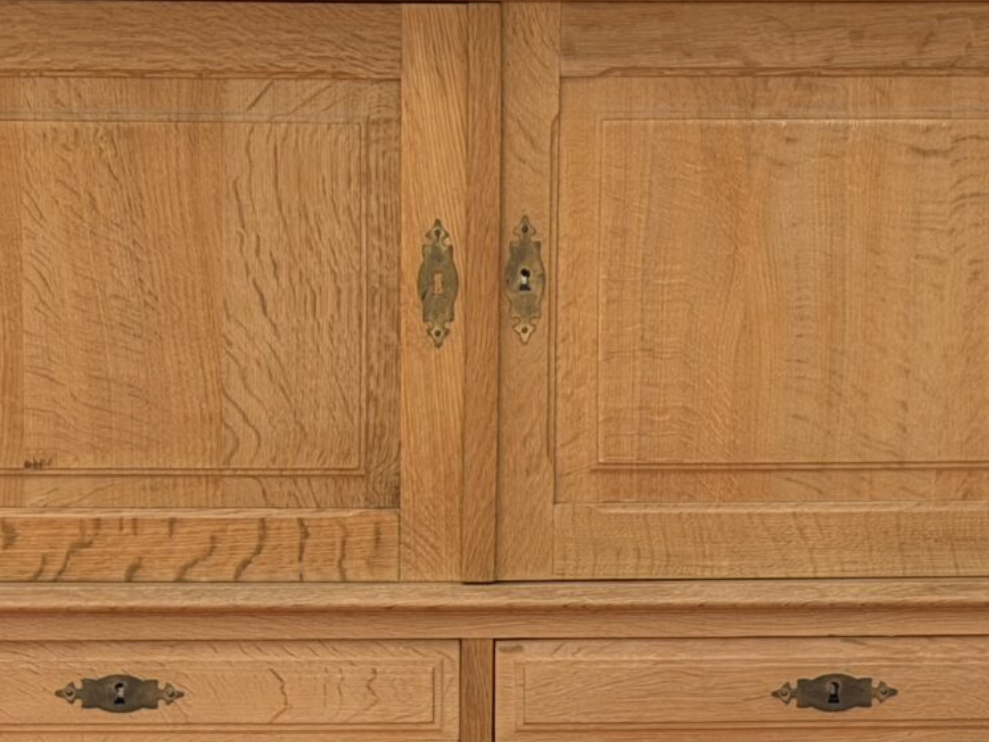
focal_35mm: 165
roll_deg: -1.6
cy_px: 620
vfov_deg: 9.0
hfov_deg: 12.0
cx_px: 522
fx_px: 4715
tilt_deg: -7.7
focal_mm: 6.76
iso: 64
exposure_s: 1/1575
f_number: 1.78
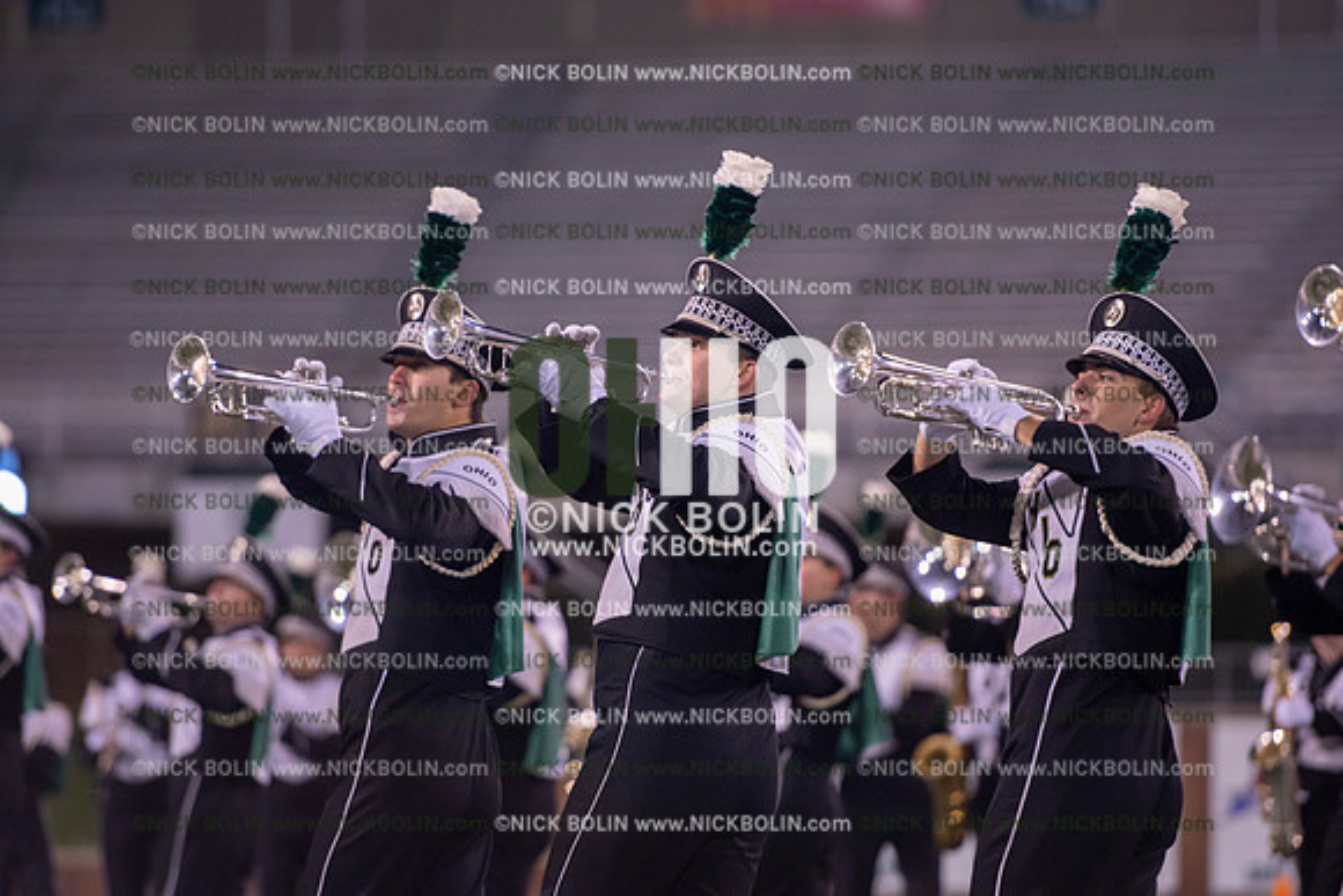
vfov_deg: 6.9
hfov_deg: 10.3
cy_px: 448
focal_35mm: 200
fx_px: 7463
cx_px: 672
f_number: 2.8
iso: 2500
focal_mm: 200
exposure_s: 1/1250
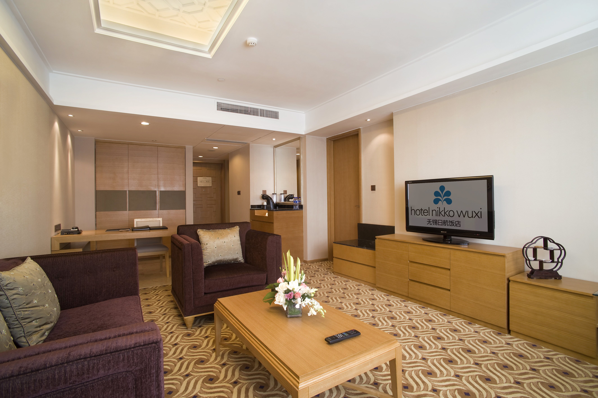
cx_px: 299
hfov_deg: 93.3
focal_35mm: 17
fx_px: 282
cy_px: 199
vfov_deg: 70.4
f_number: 11
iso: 100
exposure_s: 1/15
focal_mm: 17
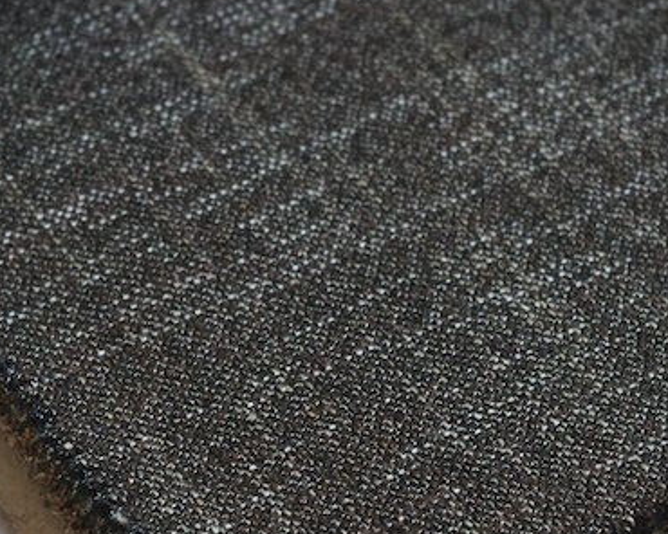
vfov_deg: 11.6
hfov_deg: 14.5
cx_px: 329
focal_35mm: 133
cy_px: 362
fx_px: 2629
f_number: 8
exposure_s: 1/125
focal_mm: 55
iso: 6400
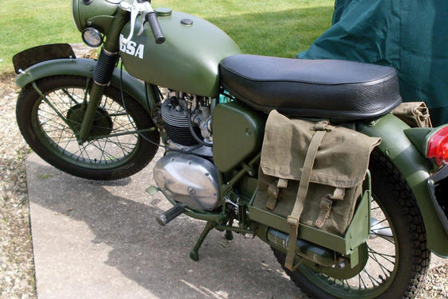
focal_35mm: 48
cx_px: 260
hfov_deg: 41.0
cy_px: 168
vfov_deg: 28.1
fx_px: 597
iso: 80
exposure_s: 1/250
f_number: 2.8
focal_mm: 6.3
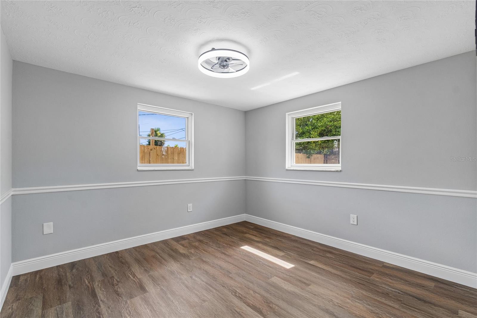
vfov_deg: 77.3
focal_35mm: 15
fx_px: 199
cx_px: 238
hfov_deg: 100.4
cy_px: 159
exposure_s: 1/5
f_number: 7.1
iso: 100
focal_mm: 10
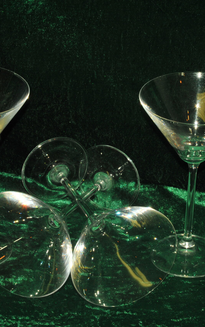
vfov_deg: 13.0
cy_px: 164
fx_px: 1439
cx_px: 89
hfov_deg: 8.1
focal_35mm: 161
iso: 1600
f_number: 22
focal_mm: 105
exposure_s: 1/60
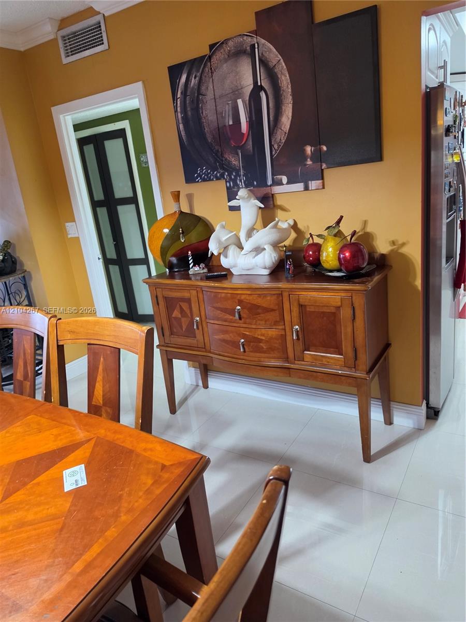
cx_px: 233
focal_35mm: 23
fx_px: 413
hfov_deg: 58.9
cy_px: 311
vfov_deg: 73.9
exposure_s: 1/120
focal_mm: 6.5
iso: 500
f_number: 1.4
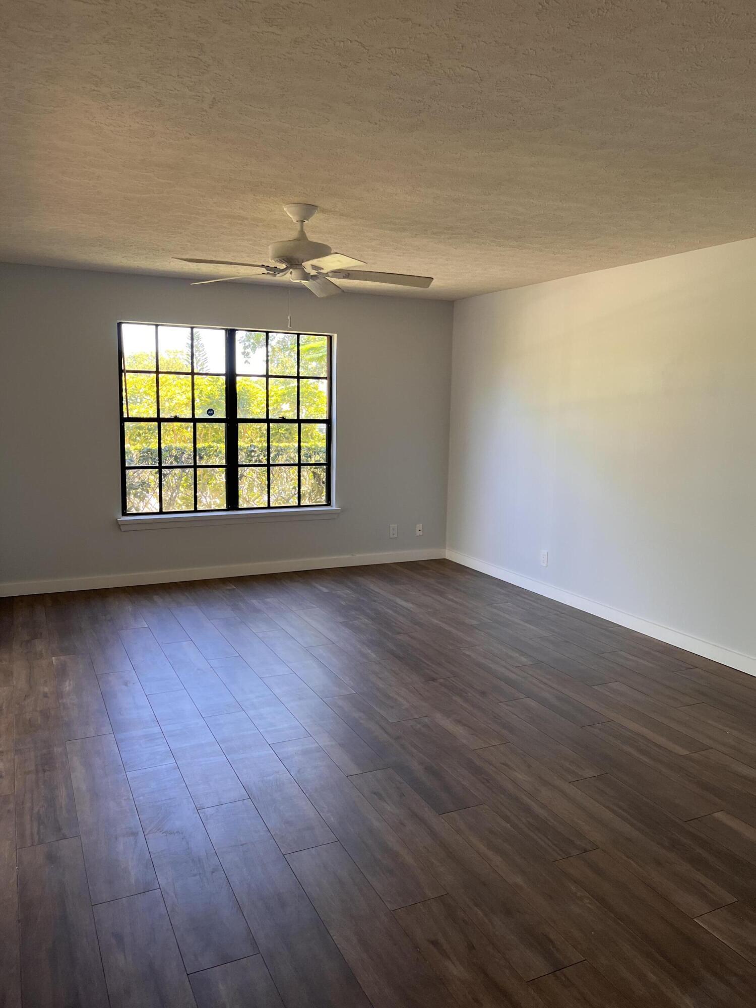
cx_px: 378
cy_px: 504
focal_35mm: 26
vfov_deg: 67.3
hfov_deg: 53.1
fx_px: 757
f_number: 1.6
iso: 80
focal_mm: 5.1
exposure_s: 1/120
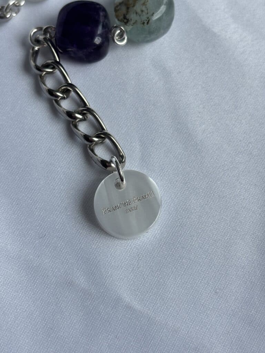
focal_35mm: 52
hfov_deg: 28.0
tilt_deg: -69.3
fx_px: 531
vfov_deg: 36.8
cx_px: 132
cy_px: 176
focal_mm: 5.96
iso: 32
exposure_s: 1/865
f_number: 1.6
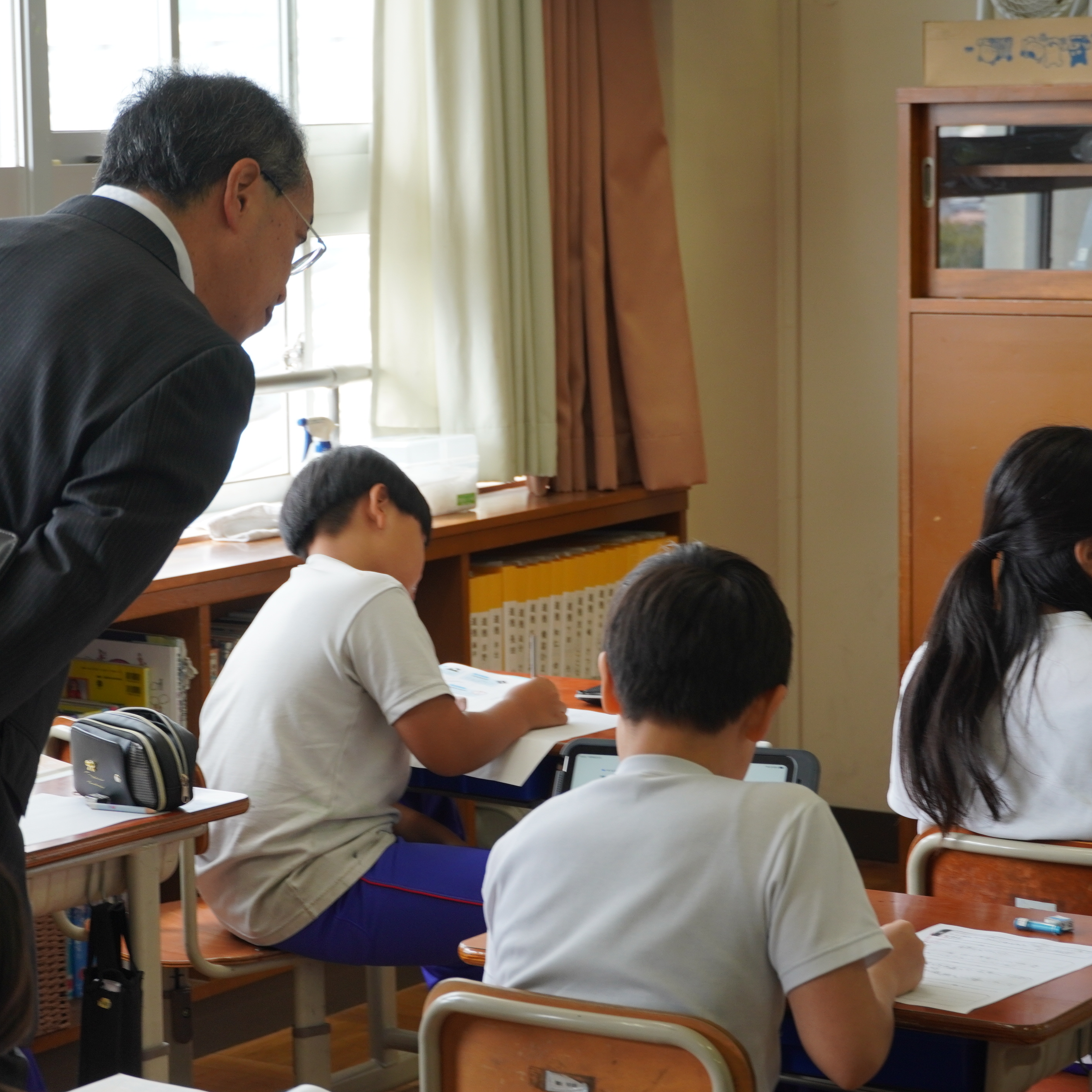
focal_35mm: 102
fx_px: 3628
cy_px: 546
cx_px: 361
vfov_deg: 17.1
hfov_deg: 17.1
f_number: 5
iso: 400
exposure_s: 1/100
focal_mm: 53
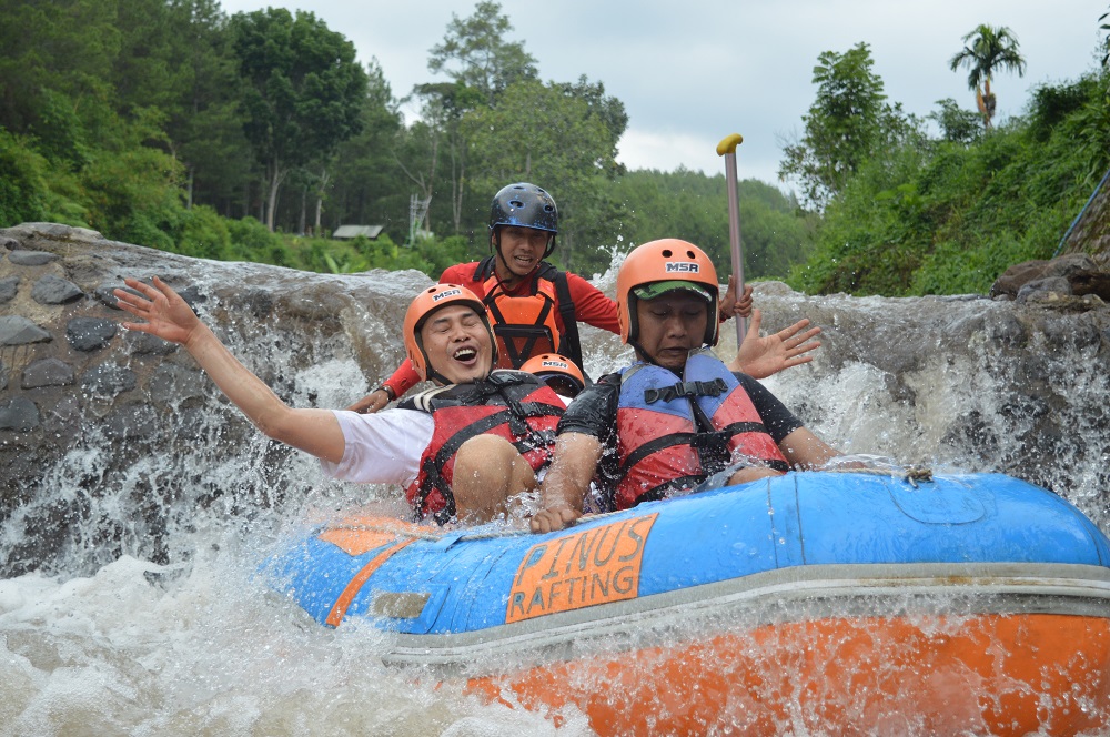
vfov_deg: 22.6
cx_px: 555
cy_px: 368
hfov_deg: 33.4
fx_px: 1848
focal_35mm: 60
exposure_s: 1/1000
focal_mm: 40
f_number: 4.8
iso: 400
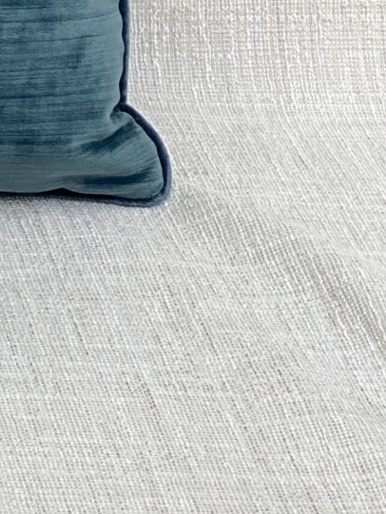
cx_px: -497
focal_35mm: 246
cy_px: -286
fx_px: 3656
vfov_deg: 7.9
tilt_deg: -18.3
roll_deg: -2.1
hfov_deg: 5.8
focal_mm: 6
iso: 20
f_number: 2
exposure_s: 1/254
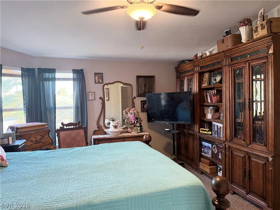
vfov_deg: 56.8
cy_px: 105
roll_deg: +1.6
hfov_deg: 71.6
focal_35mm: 24
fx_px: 194
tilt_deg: -1.6
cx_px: 140
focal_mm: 6.76
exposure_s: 1/60
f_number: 1.78
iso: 320
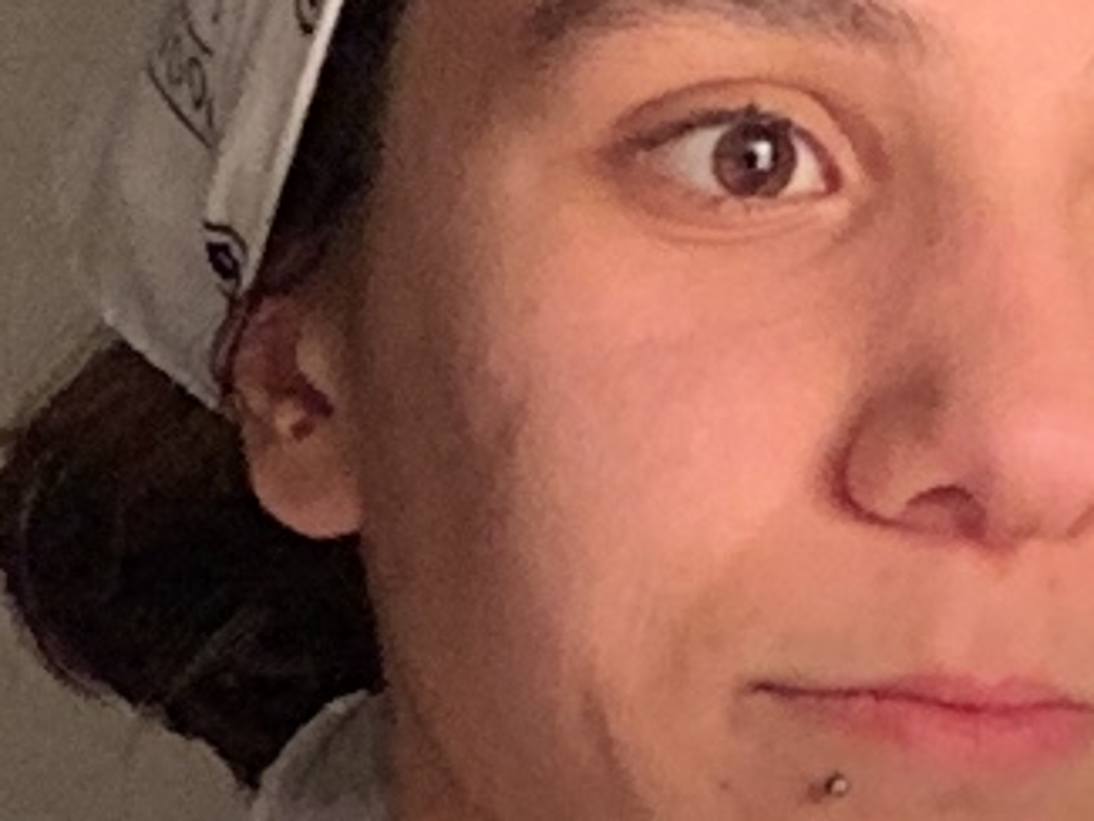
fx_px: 3857
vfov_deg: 12.1
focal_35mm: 122
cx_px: 98
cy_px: 659
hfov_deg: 15.9
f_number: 2.4
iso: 640
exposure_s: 1/50
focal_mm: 2.15
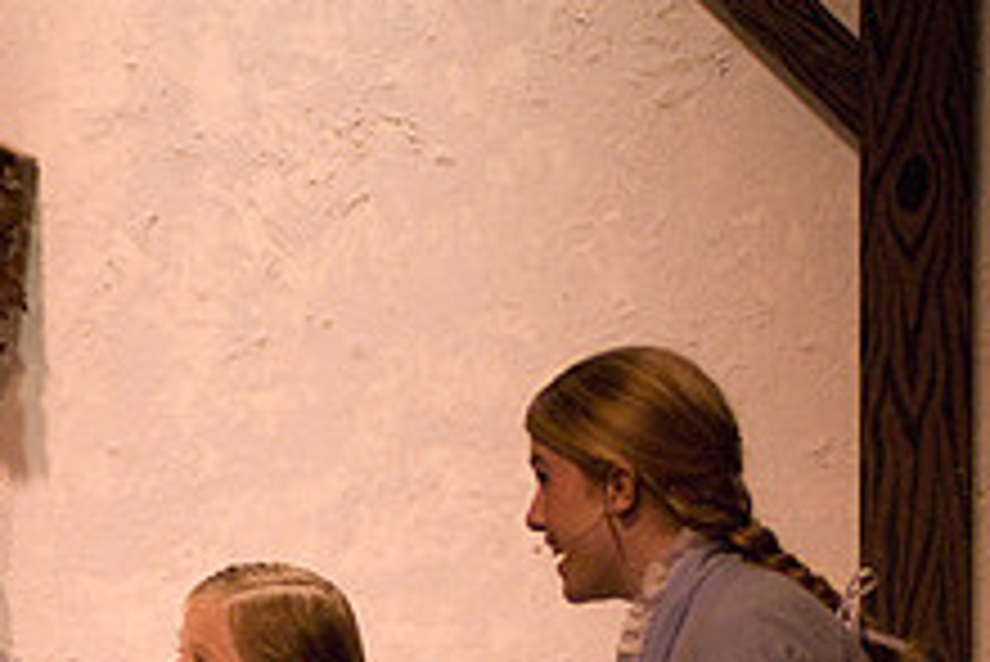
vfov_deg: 4.3
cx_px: -153
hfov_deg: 6.5
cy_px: 842
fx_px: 8695
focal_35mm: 316
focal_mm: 80
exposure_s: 1/160
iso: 1600
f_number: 2.8
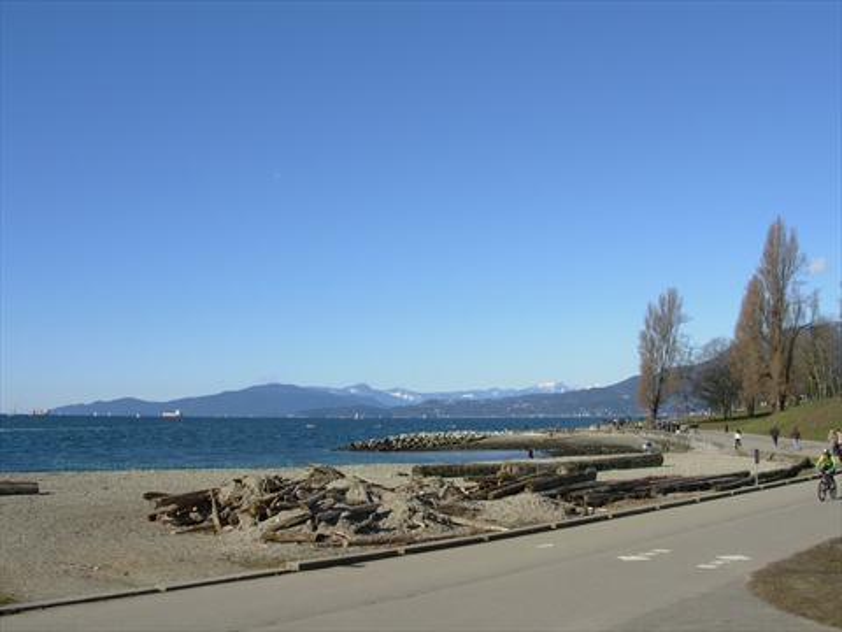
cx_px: 421
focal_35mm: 38
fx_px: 924
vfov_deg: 37.7
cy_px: 316
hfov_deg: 49.0
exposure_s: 1/575
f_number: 4.9
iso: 50
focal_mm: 6.3
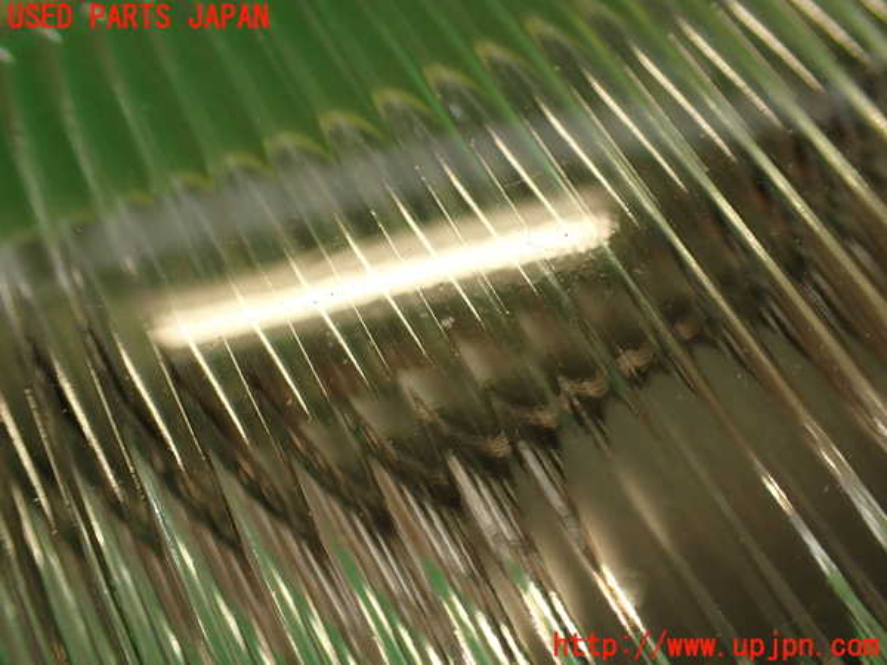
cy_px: 332
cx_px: 444
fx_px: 820
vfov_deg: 44.2
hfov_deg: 56.8
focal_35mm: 32
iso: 160
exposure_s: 1/60
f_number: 2.4
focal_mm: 5.79
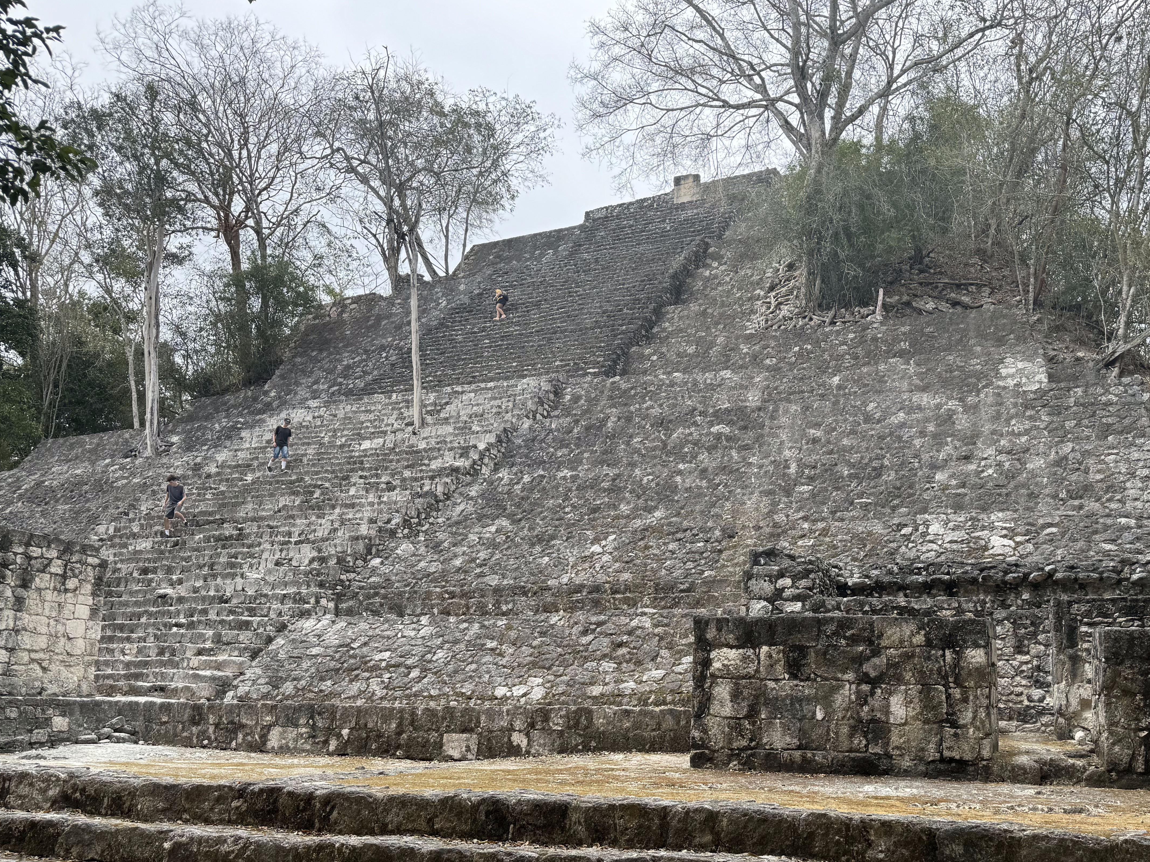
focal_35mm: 32
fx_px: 1063
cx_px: 725
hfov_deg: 56.1
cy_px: 552
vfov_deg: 43.7
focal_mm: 6.86
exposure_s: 1/1172
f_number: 1.78
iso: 80
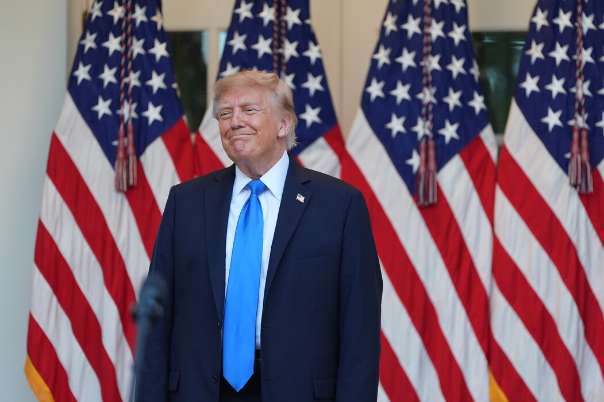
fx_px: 3774
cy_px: 175
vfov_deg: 6.1
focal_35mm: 225
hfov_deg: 9.2
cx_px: 322
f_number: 2.8
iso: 1600
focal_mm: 197
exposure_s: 1/800
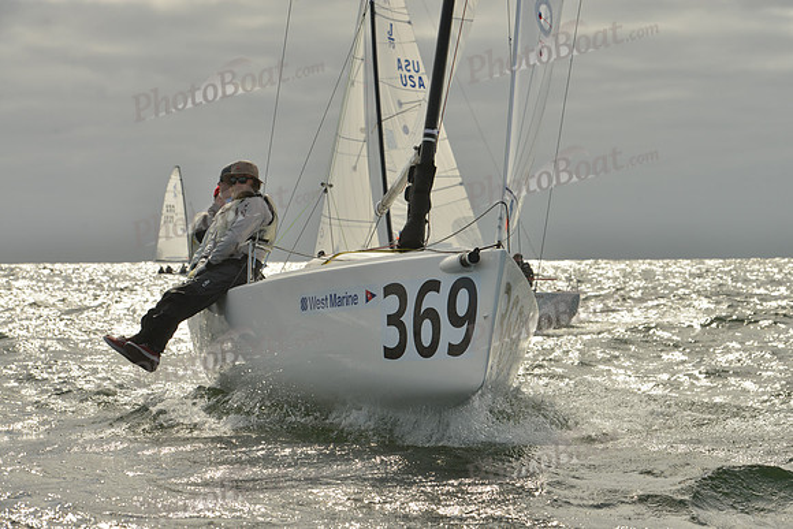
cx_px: 396
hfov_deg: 18.3
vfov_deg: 12.2
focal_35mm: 112
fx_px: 2468
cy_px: 264
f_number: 11
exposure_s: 1/2000
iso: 400
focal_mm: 112
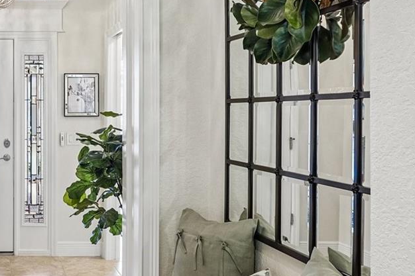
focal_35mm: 46
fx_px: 530
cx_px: -17
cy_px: 112
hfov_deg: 37.4
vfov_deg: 29.2
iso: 400
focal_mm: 18
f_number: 8
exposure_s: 1/15
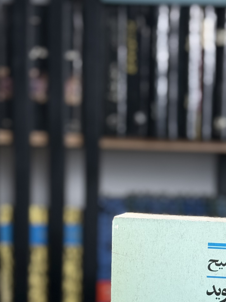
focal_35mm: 102
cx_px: 202
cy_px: 254
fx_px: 888
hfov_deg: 14.4
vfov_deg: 19.0
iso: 80
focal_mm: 6.76
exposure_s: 1/100
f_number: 1.78
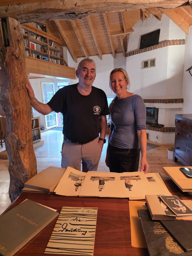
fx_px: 170
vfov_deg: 73.9
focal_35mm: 23
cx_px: 96
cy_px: 128
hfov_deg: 58.9
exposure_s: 1/100
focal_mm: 6.3
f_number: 1.7
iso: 640
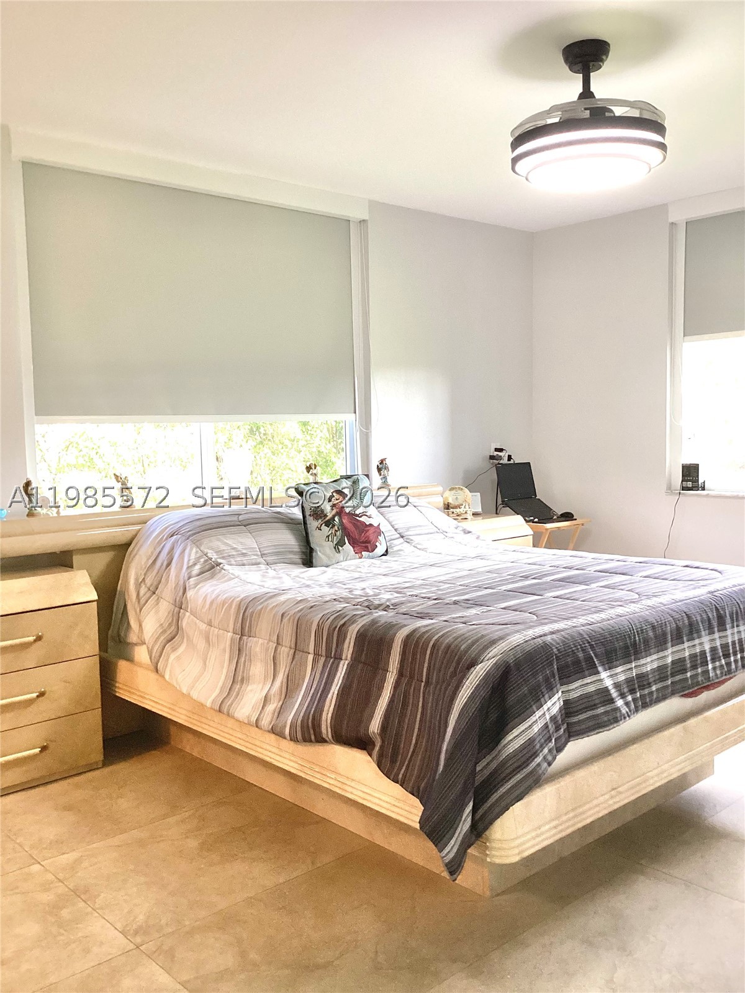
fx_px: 890
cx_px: 372
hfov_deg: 45.4
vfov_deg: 58.4
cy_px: 496
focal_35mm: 31
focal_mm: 3.3
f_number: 2.4
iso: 160
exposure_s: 1/60
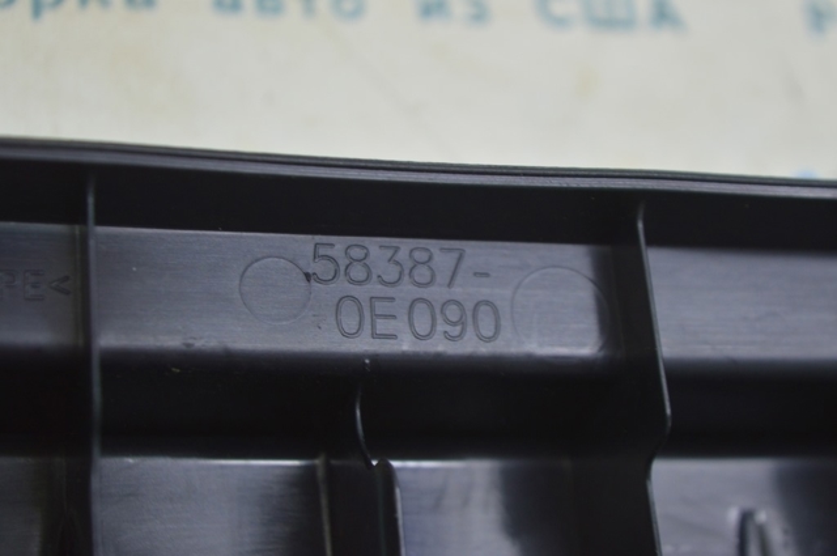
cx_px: 418
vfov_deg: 16.5
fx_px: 1916
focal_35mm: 82
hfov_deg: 24.6
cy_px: 278
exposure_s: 1/20
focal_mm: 55
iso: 400
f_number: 5.6
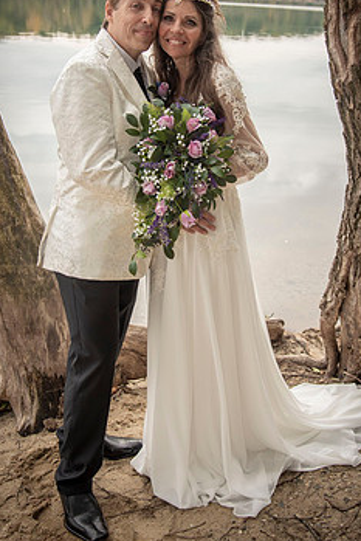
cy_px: 205
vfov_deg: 40.1
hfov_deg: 27.5
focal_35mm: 49
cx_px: 181
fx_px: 736
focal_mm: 38
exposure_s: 1/200
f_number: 5
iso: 160
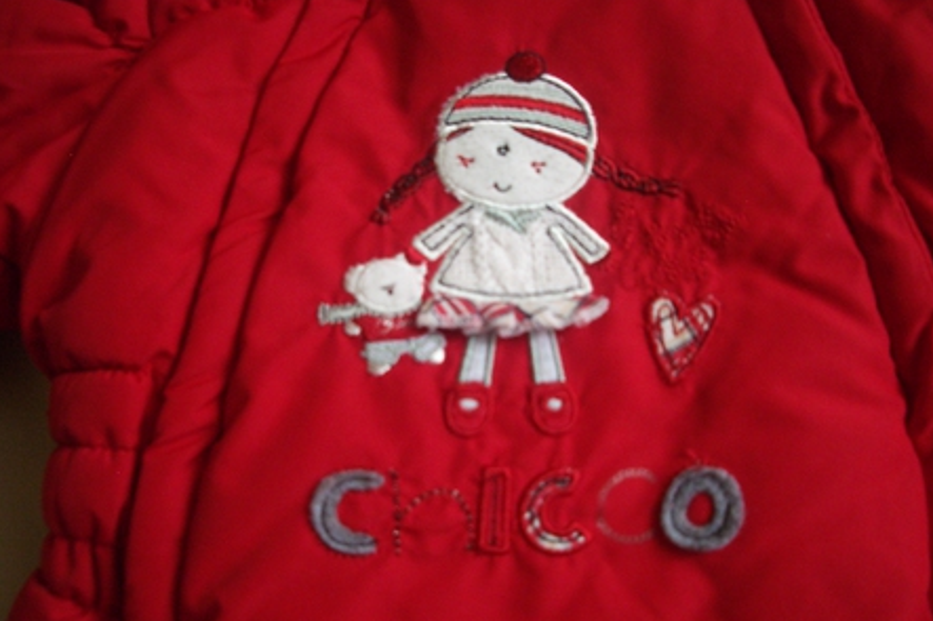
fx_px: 959
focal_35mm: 37
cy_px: 349
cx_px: 465
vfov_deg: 35.9
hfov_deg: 51.9
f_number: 2.6
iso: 200
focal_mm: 5.8
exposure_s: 1/20
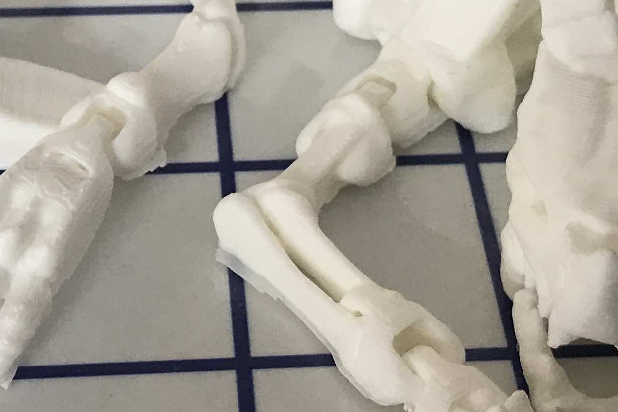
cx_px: 239
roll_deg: -4.1
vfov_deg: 14.5
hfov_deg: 21.6
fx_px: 1614
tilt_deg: -44.8
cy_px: 123
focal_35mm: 94
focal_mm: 3.99
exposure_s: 1/30
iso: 25
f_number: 1.8
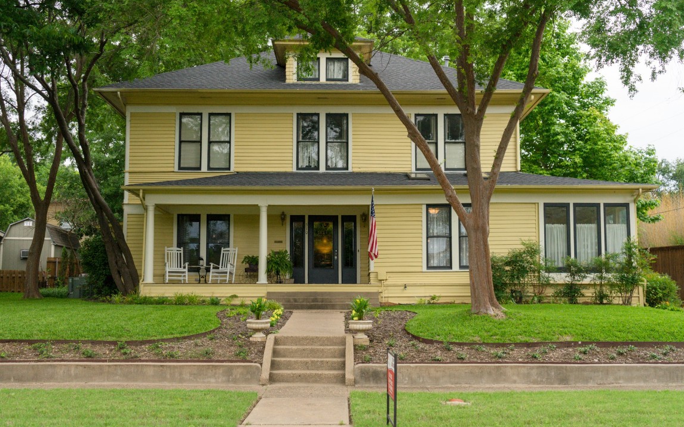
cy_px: 226
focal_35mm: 40
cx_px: 343
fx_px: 745
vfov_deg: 32.0
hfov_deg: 49.3
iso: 1250
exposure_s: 1/2500
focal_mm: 39
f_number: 4
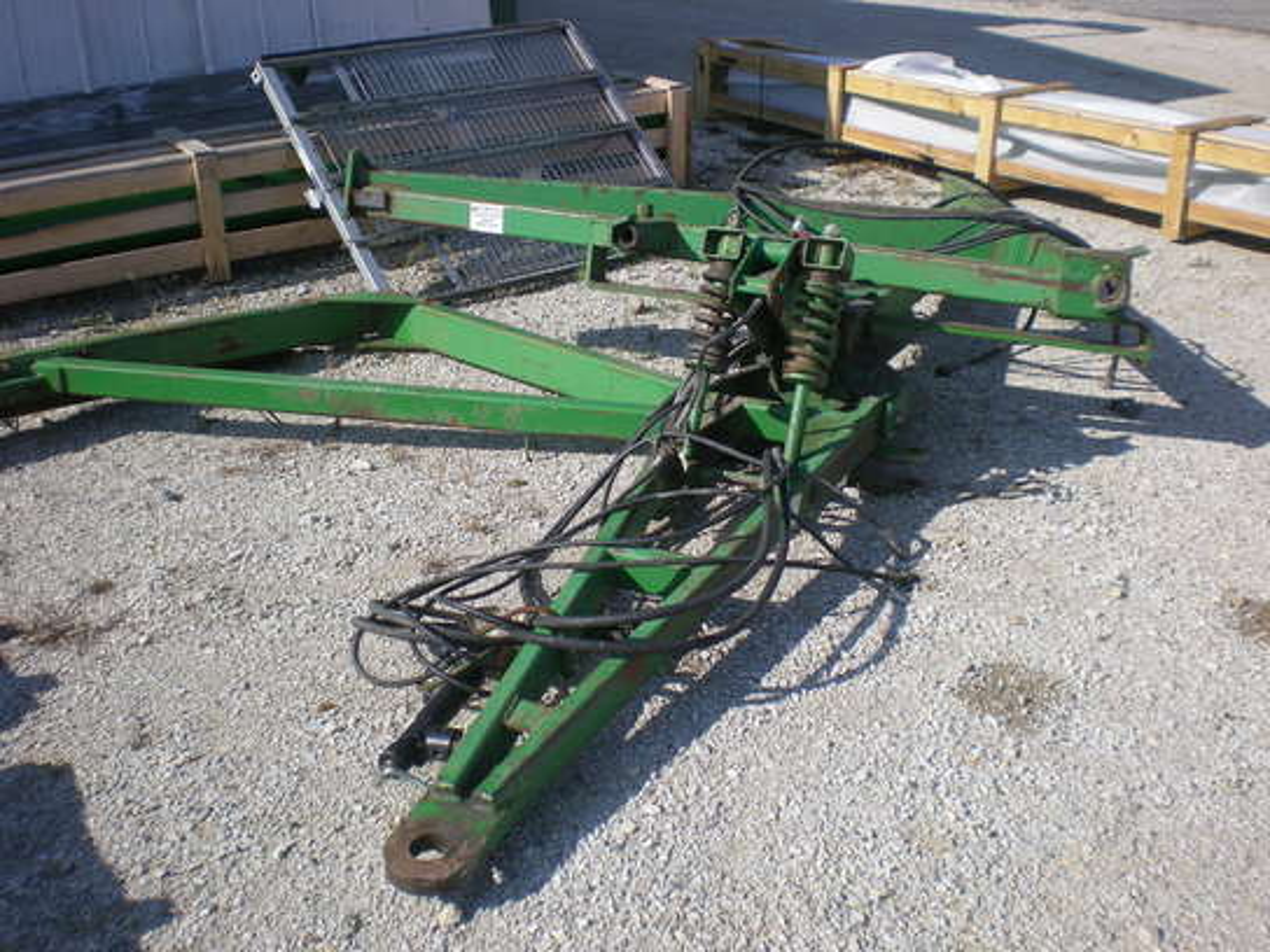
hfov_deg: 49.0
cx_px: 635
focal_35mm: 38
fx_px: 1394
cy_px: 476
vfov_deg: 37.7
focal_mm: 6.3
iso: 50
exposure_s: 1/377
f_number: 4.6
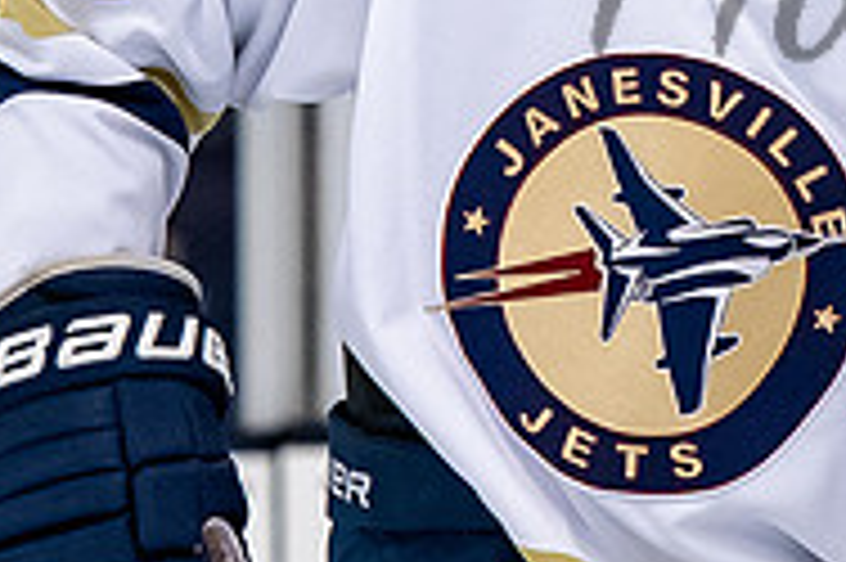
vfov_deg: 1.0
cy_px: -184
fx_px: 33880
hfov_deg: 1.4
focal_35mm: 1443
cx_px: 867
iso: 2000
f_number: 3.2
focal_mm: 190
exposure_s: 1/800
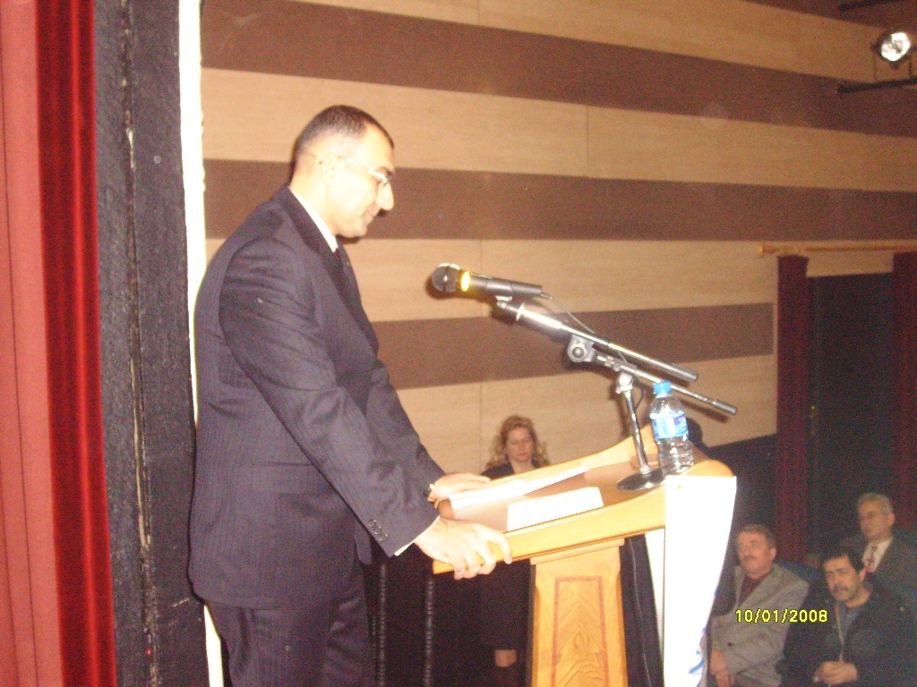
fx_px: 1139
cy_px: 344
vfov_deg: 33.6
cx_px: 458
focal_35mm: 43
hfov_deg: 43.9
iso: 400
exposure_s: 1/45
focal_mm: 7.2
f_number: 3
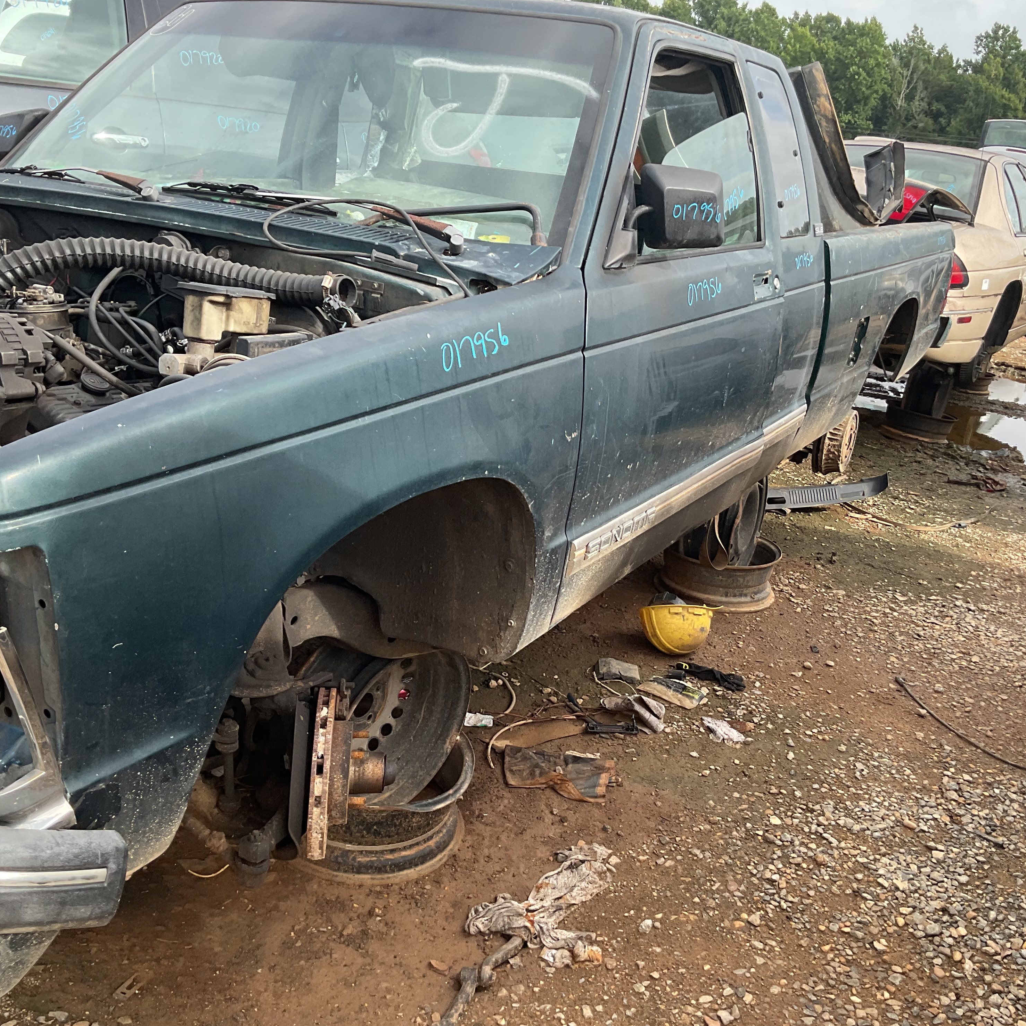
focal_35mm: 35
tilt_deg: -18.1
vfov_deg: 47.2
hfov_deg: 47.2
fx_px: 1174
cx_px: 539
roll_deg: -4.7
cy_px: 507
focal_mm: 3
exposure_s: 1/425
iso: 16
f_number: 1.8
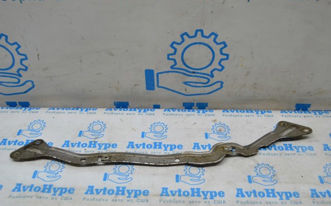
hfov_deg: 56.7
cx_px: 166
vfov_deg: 37.2
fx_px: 307
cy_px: 99
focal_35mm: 34
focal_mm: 22
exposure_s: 1/100
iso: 400
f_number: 5
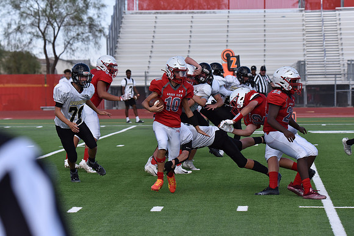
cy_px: 118
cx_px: 177
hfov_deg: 11.4
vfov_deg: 7.6
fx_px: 1770
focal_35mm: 180
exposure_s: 1/3200
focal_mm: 180
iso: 1250
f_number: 8
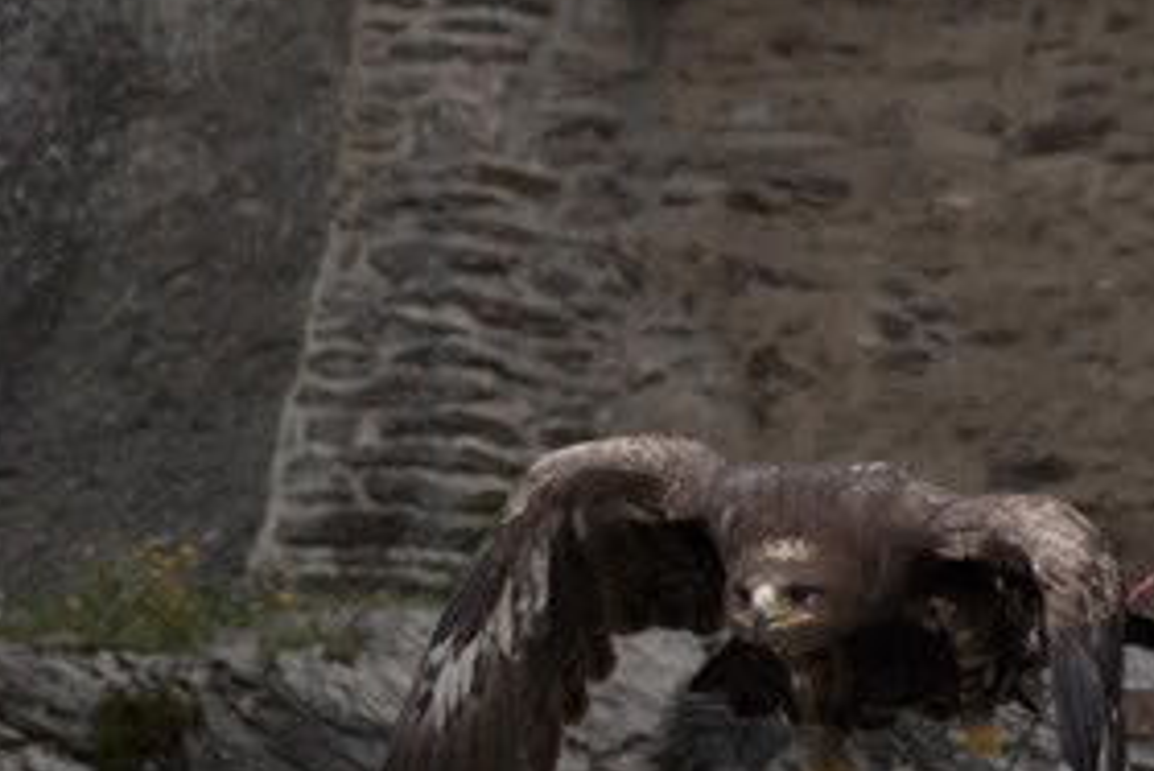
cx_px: 734
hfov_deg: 5.7
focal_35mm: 362
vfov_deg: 3.8
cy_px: 592
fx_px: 11606
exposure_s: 1/2000
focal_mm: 135
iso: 800
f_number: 6.3
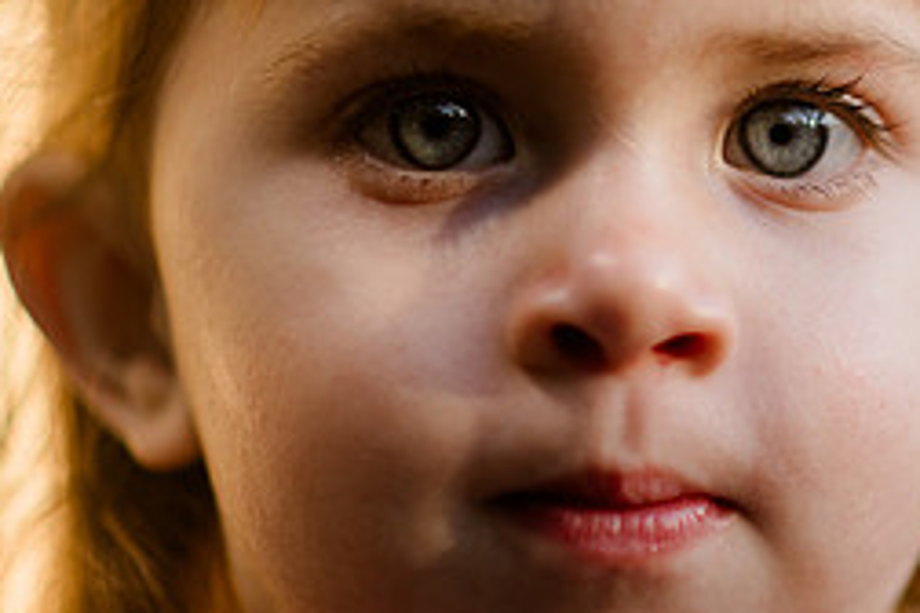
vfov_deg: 5.7
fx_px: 6184
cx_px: 916
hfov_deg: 8.5
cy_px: 235
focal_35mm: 242
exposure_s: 1/1000
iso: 200
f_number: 2
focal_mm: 105
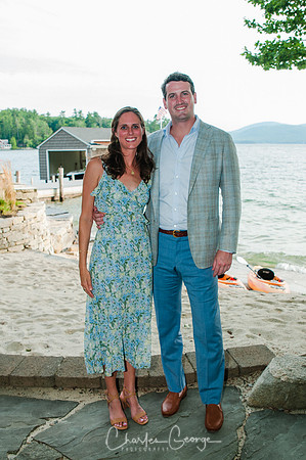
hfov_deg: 36.8
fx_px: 460
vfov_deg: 53.2
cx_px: 153
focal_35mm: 36
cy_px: 230
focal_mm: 24
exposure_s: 1/160
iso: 200
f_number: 4
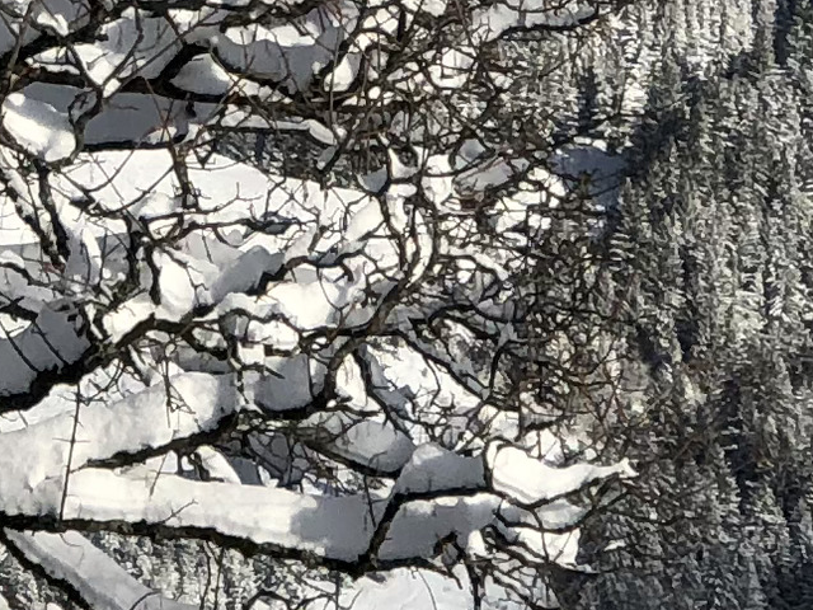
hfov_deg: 6.1
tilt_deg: +12.1
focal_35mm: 325
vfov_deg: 4.5
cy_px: -403
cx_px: 357
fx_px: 7633
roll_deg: -5.4
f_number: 2.4
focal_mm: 6
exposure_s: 1/2288
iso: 16
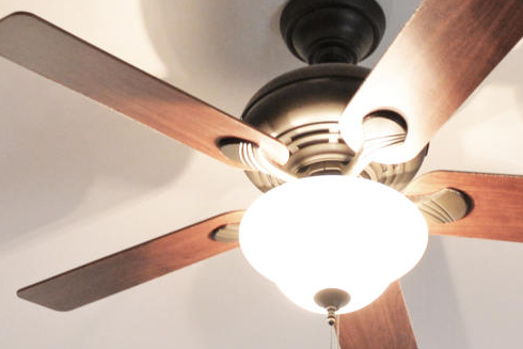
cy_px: 1037
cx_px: 290
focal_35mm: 98
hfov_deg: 20.8
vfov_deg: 10.3
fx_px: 1424
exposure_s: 1/40
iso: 800
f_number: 4
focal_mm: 16
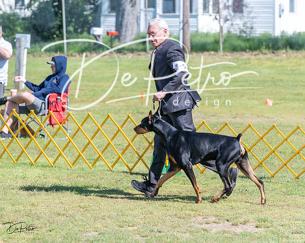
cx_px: 146
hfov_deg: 9.1
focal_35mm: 213
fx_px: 1921
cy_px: 122
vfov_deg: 7.3
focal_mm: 189
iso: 500
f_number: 6.3
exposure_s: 1/1250
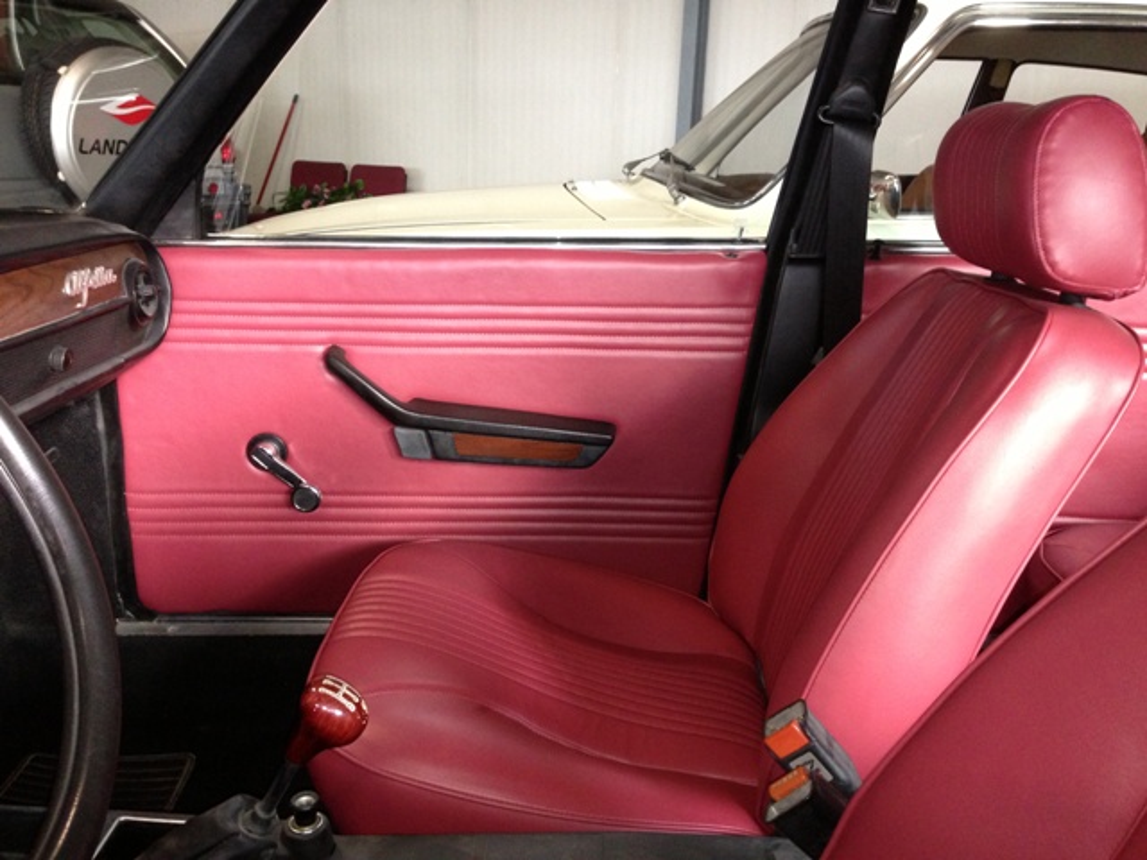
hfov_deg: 55.4
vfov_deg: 42.9
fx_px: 1093
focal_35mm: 33
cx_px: 574
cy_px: 430
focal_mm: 4.13
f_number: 2.4
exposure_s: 1/20
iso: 320
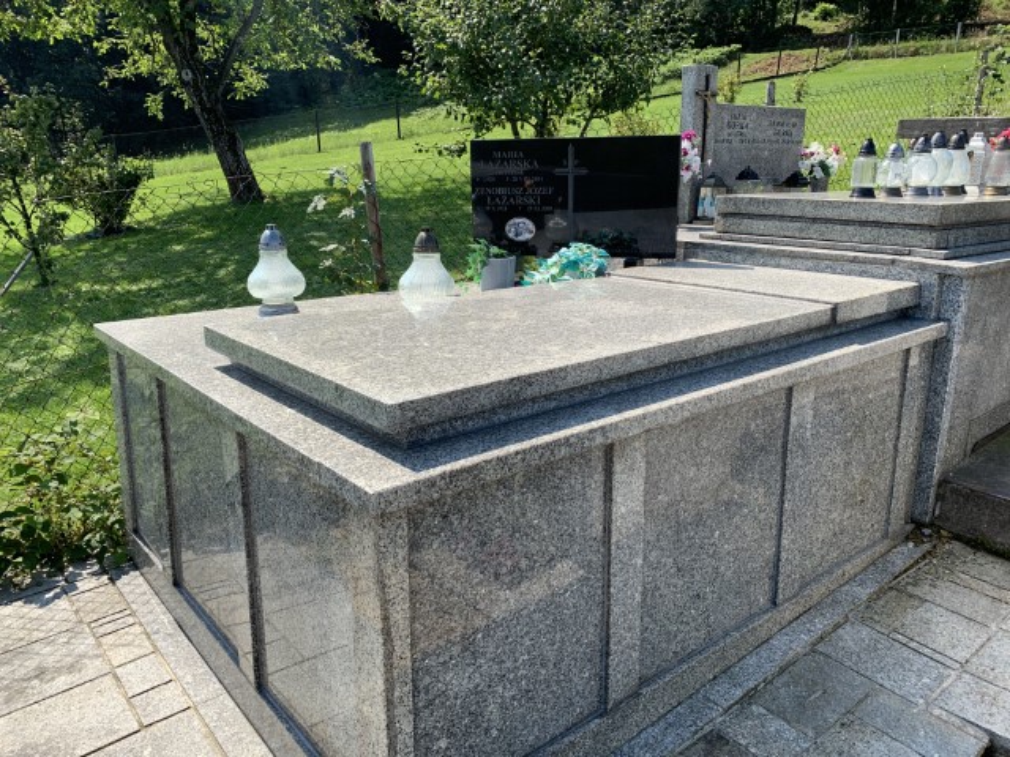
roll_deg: -1.8
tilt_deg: -11.4
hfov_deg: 67.3
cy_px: 378
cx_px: 505
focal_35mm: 26
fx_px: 759
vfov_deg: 53.1
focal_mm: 4.25
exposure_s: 1/1205
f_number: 1.8
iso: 25
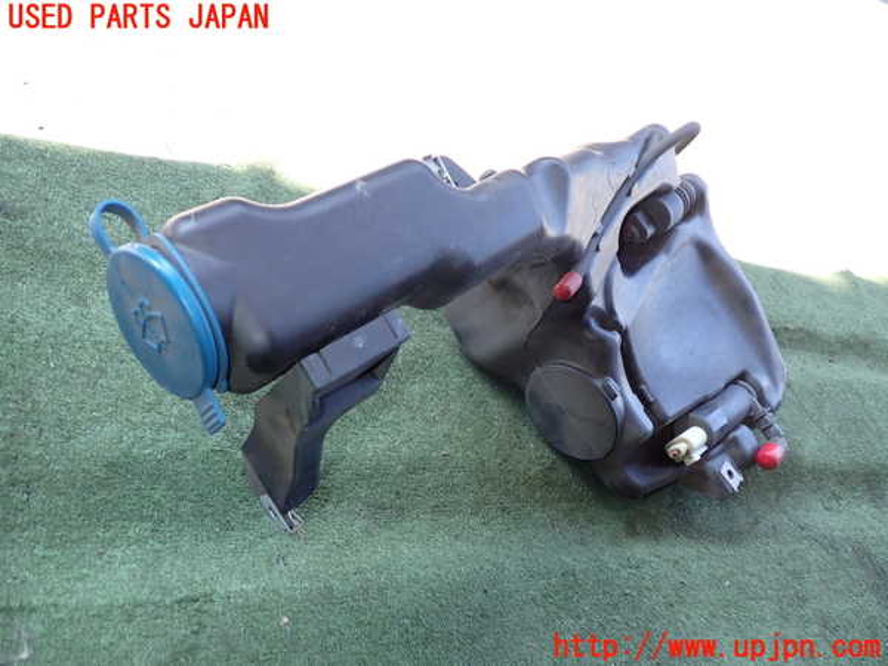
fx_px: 770
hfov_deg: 60.0
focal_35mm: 30
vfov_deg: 46.8
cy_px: 333
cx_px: 444
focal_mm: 5.4
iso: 160
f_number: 2.3
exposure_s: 1/125
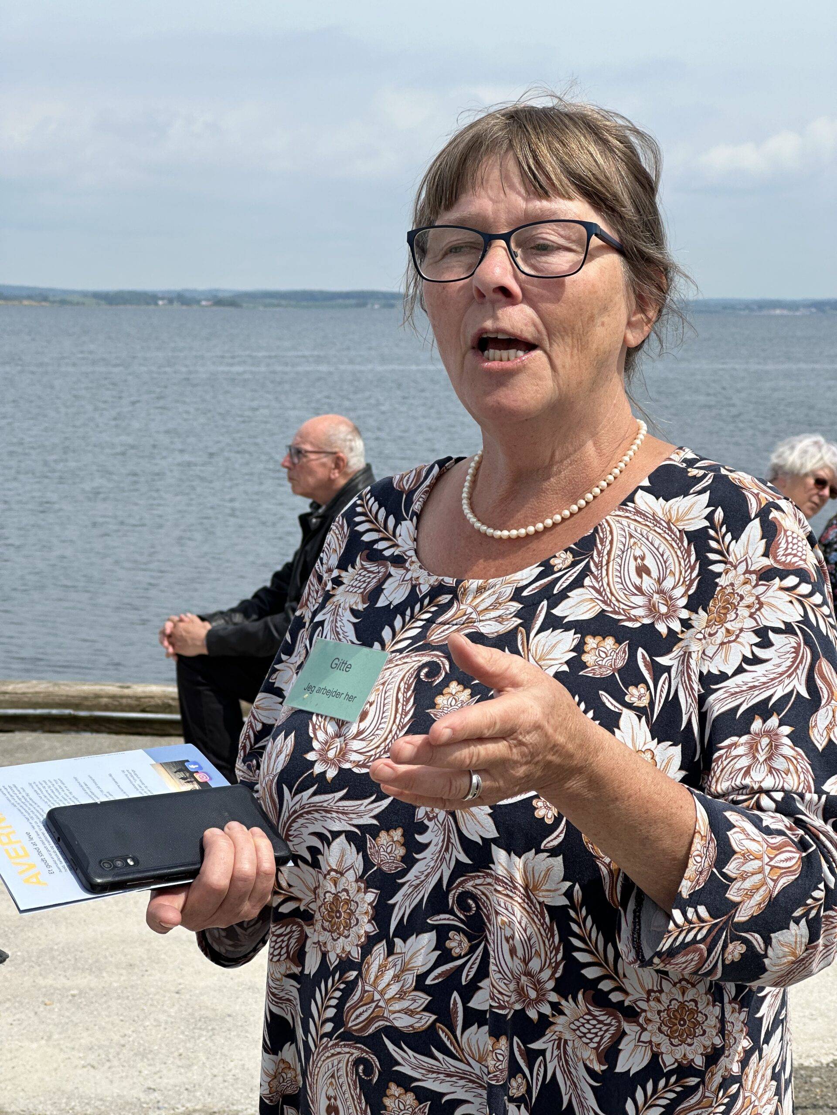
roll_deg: -1.0
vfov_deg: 25.3
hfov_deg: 19.1
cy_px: 558
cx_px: 418
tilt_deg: -4.8
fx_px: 2482
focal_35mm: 77
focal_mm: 9
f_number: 2.8
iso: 32
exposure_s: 1/815
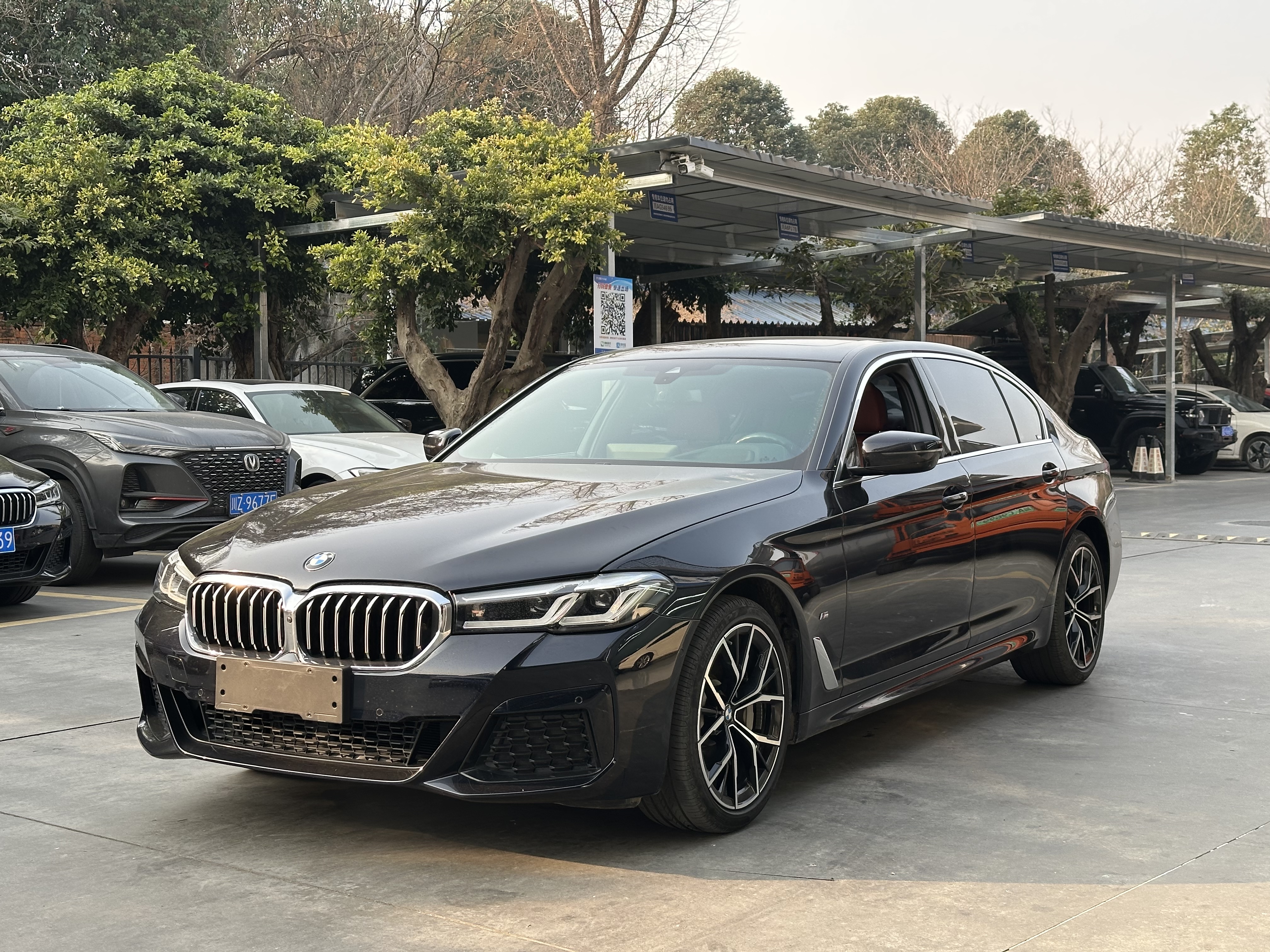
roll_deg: -0.1
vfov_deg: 30.3
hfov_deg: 39.7
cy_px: 476
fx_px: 1761
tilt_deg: -2.2
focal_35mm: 48
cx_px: 635
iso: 64
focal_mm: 6.86
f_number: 1.78
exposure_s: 1/458
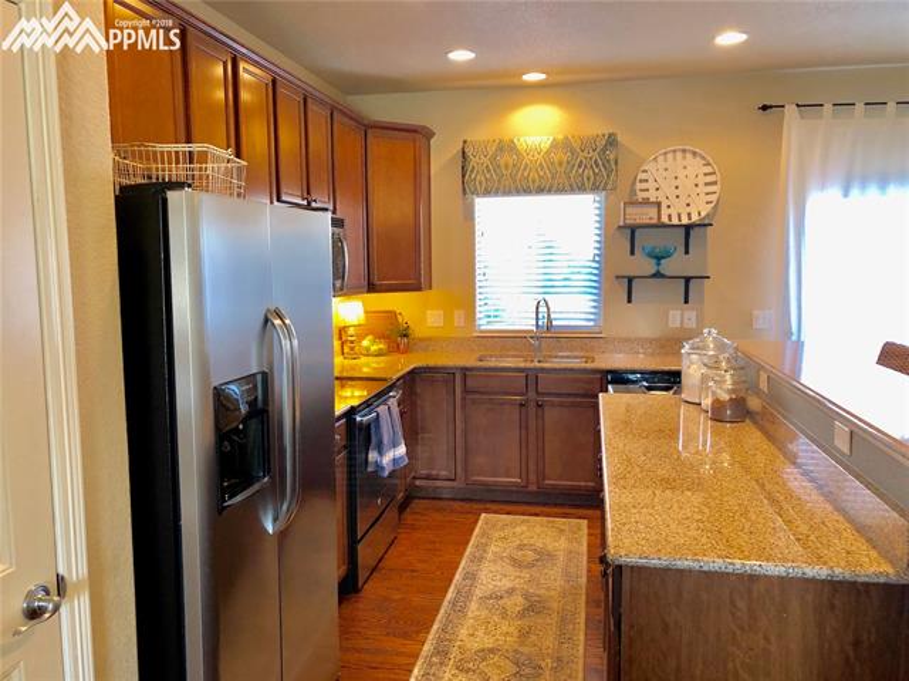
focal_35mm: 28
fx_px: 735
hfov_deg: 63.5
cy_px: 340
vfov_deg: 49.7
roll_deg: +0.9
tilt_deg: -7.5
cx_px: 454
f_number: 1.8
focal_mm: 3.99
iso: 50
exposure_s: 1/15
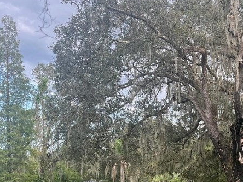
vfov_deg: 23.2
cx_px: 173
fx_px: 421
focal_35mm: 60
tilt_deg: -0.5
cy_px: 193
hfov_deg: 31.8
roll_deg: +0.7
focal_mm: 5.1
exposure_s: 1/154
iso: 64
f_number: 1.6
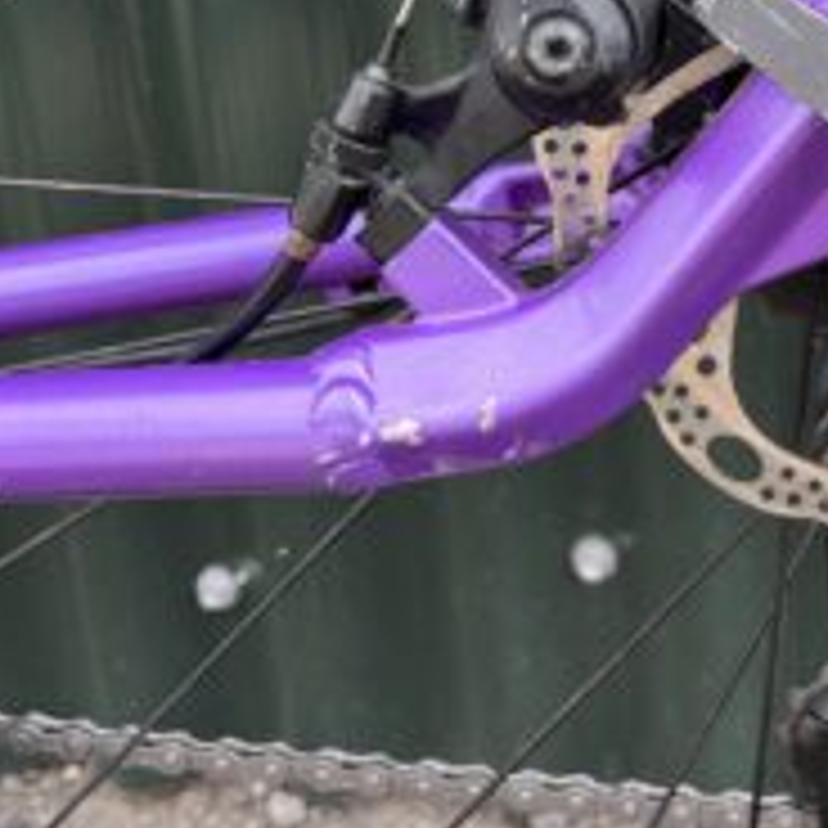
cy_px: 63
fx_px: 1624
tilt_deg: -17.0
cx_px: 738
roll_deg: +3.3
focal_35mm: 60
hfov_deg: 27.6
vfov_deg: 27.4
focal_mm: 5.1
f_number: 1.6
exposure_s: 1/367
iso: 50
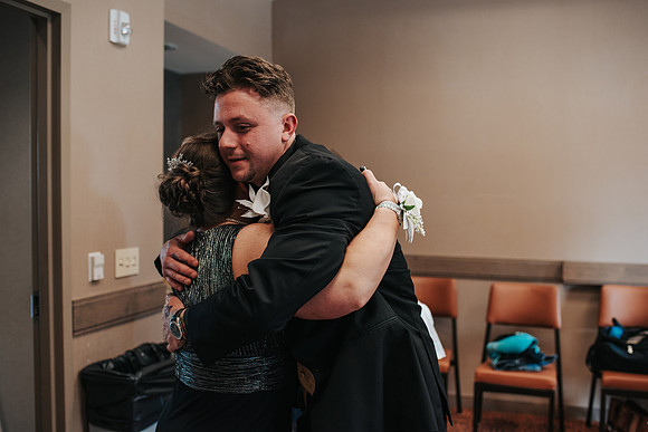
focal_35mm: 35
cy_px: 216
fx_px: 630
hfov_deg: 54.4
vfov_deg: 37.9
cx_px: 324
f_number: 3.2
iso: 1000
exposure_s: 1/250
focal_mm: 35
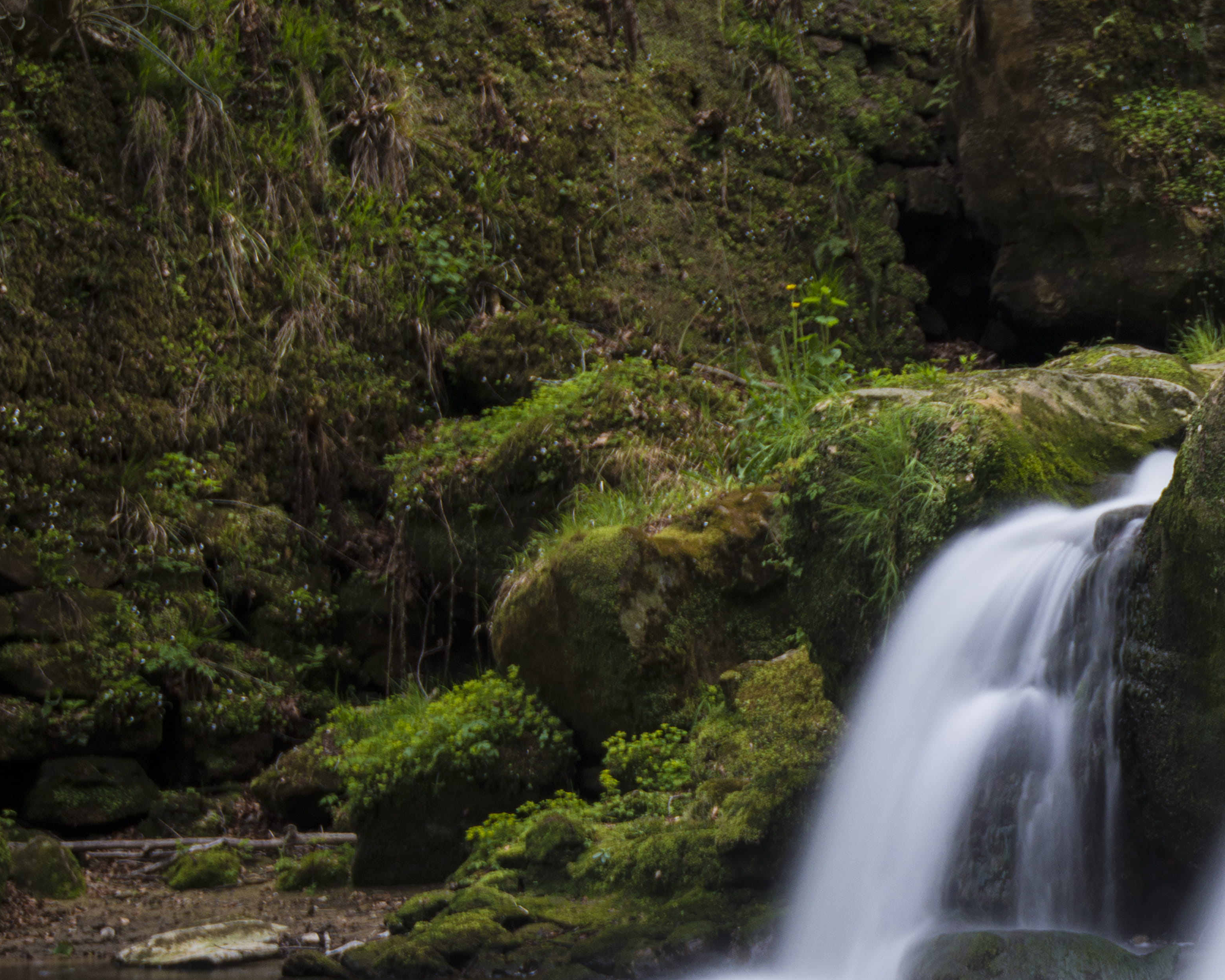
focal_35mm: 78
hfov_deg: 22.8
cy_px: 757
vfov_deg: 19.5
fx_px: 2828
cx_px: 1408
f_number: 4
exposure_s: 10
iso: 200
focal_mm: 35
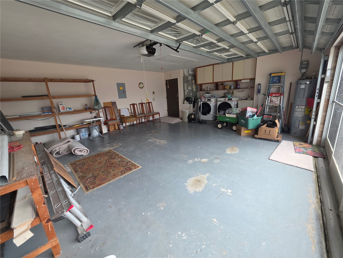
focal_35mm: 13
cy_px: 129
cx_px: 172
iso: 160
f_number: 1.9
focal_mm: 2.2
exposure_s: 1/120
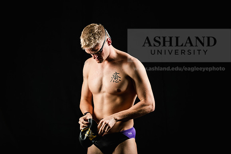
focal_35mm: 105
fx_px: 674
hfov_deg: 19.5
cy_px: 77
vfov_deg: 13.0
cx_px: 116
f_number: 5.6
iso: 320
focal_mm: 105
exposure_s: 1/250
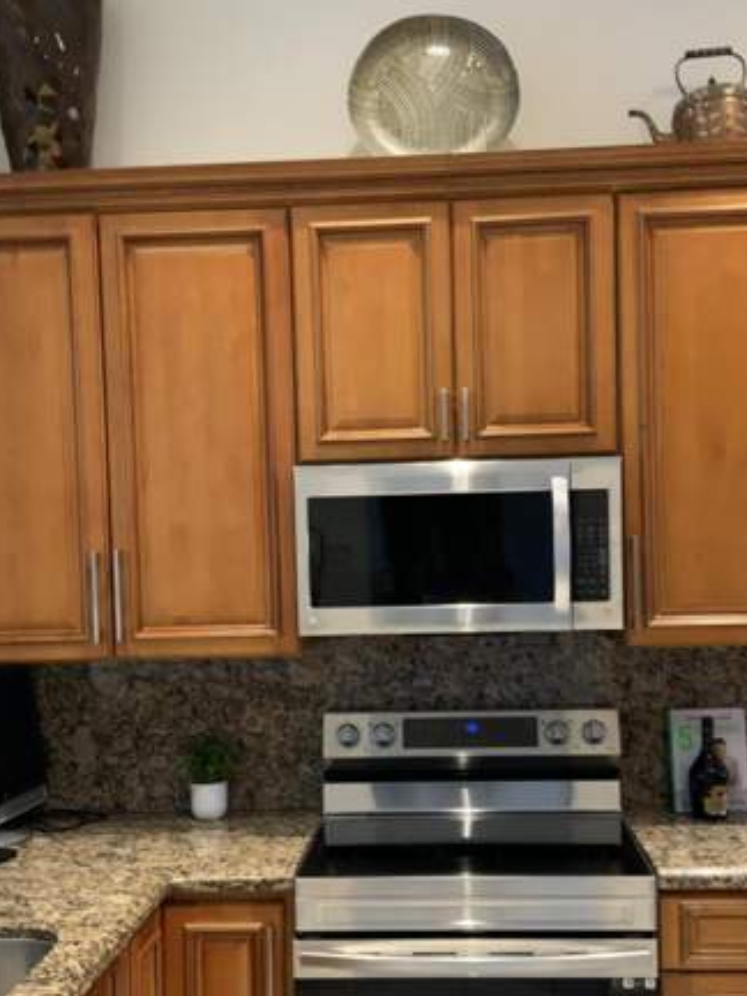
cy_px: 572
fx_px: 1237
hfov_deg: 33.6
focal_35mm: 43
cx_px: 394
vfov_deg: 43.7
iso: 160
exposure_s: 1/60
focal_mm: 3
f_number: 1.8
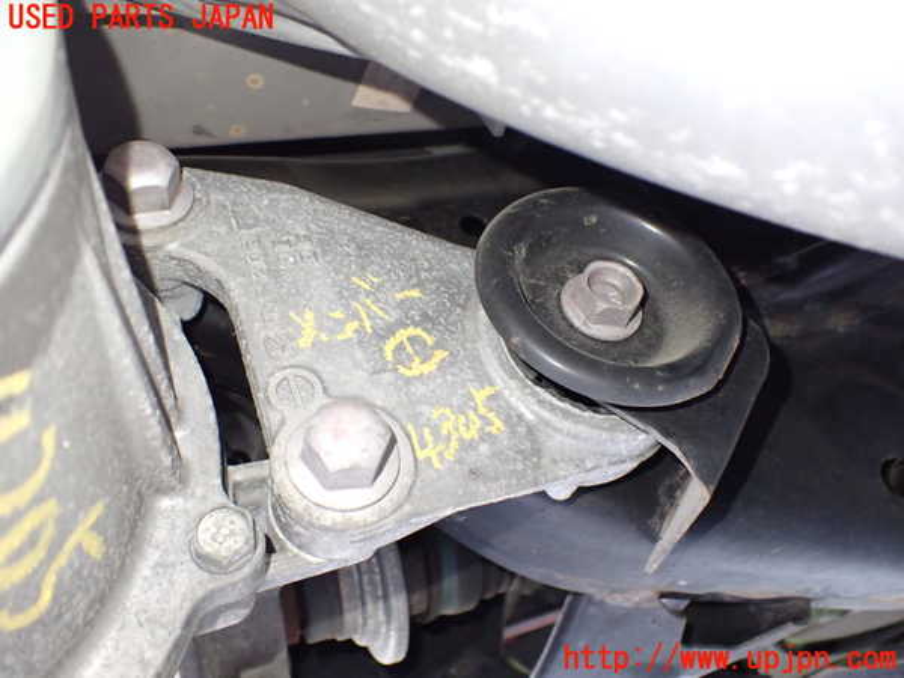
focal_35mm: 30
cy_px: 339
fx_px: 783
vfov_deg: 46.8
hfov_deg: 60.0
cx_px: 452
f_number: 2.3
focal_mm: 5.4
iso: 800
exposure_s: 1/40
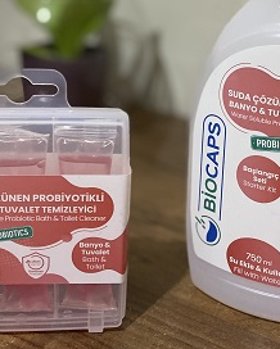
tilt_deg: -14.1
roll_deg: -1.8
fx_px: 579
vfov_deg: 32.6
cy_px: 69
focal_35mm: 56
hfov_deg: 27.2
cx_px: 150
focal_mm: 4.25
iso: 400
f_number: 1.8
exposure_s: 1/50
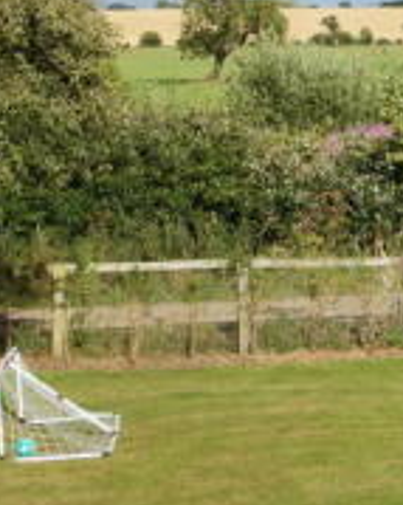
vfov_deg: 15.2
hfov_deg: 12.1
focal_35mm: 124
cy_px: -7
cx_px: 496
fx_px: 1850
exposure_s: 1/125
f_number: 10
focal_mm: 24
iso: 100
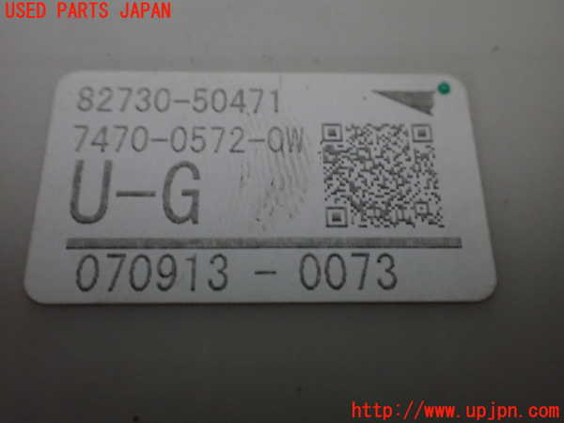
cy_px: 212
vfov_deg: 46.8
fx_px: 489
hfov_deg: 60.0
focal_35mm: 30
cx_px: 282
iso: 800
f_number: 2.3
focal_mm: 5.4
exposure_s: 1/40
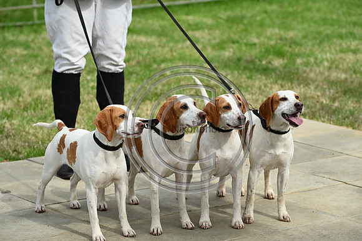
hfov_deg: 15.8
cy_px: 120
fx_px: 1307
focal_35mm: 130
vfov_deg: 10.6
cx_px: 181
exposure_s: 1/1000
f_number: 5.6
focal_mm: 130
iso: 360
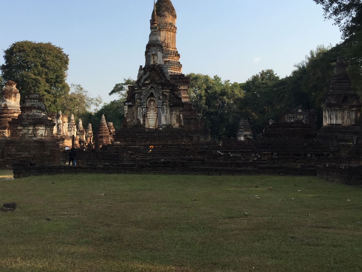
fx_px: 418
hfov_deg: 46.1
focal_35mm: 40
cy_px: 110
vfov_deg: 35.8
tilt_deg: +4.4
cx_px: 122
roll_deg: -0.5
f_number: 2.2
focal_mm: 4.15
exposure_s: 1/860
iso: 32
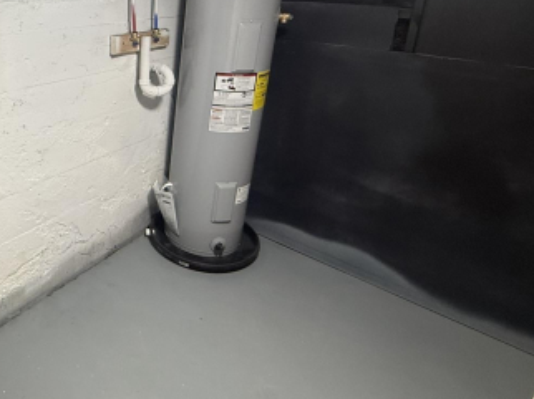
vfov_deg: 46.9
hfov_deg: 55.5
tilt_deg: -16.2
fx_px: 447
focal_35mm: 29
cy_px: 113
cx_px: 79
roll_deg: -0.1
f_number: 2.2
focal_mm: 2.22
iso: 160
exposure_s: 1/60
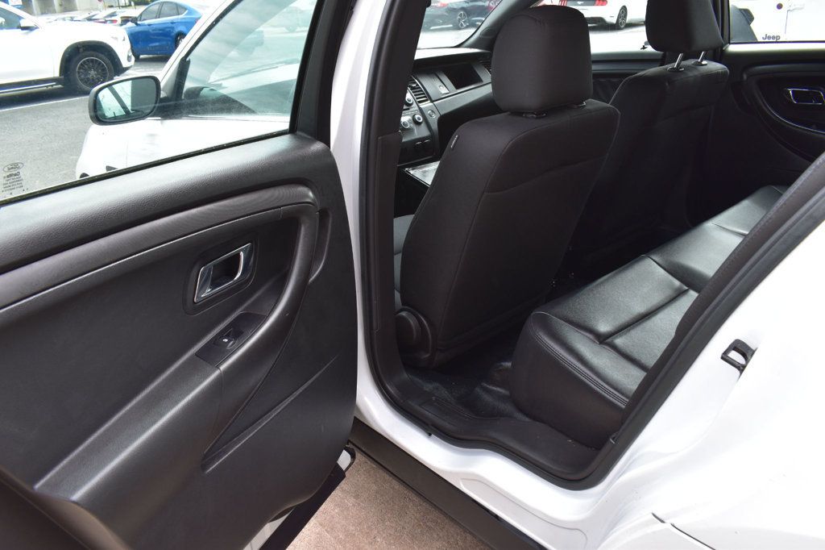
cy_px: 275
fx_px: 619
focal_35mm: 27
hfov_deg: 67.4
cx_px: 412
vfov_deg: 47.9
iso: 400
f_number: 9
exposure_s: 1/160
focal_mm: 18
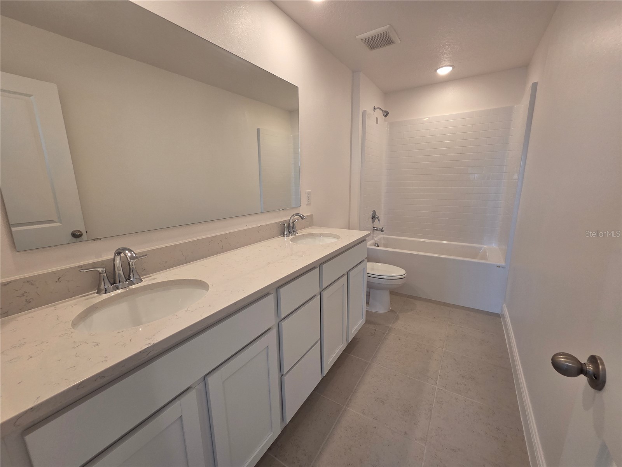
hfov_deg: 106.2
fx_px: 234
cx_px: 311
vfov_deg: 89.9
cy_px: 234
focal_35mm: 13
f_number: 2.2
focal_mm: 2.2
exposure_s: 1/120
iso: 200
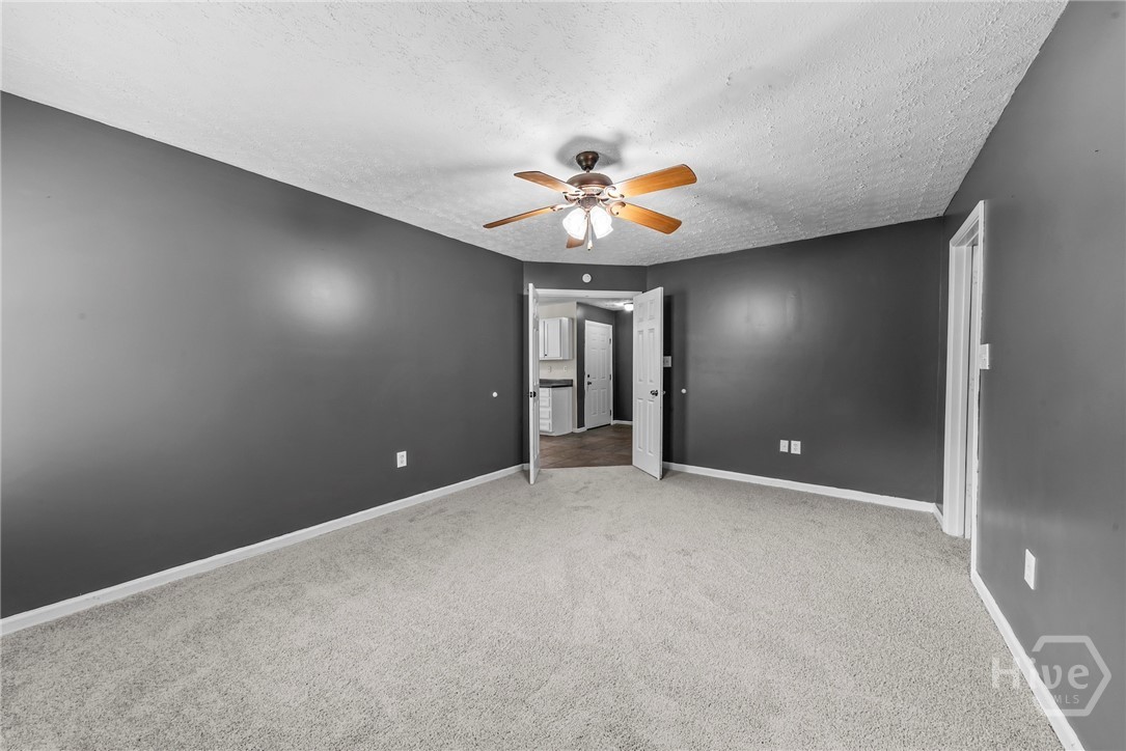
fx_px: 375
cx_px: 563
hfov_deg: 112.6
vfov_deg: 90.0
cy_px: 376
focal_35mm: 12
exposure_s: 1/3
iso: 200
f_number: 11
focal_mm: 12
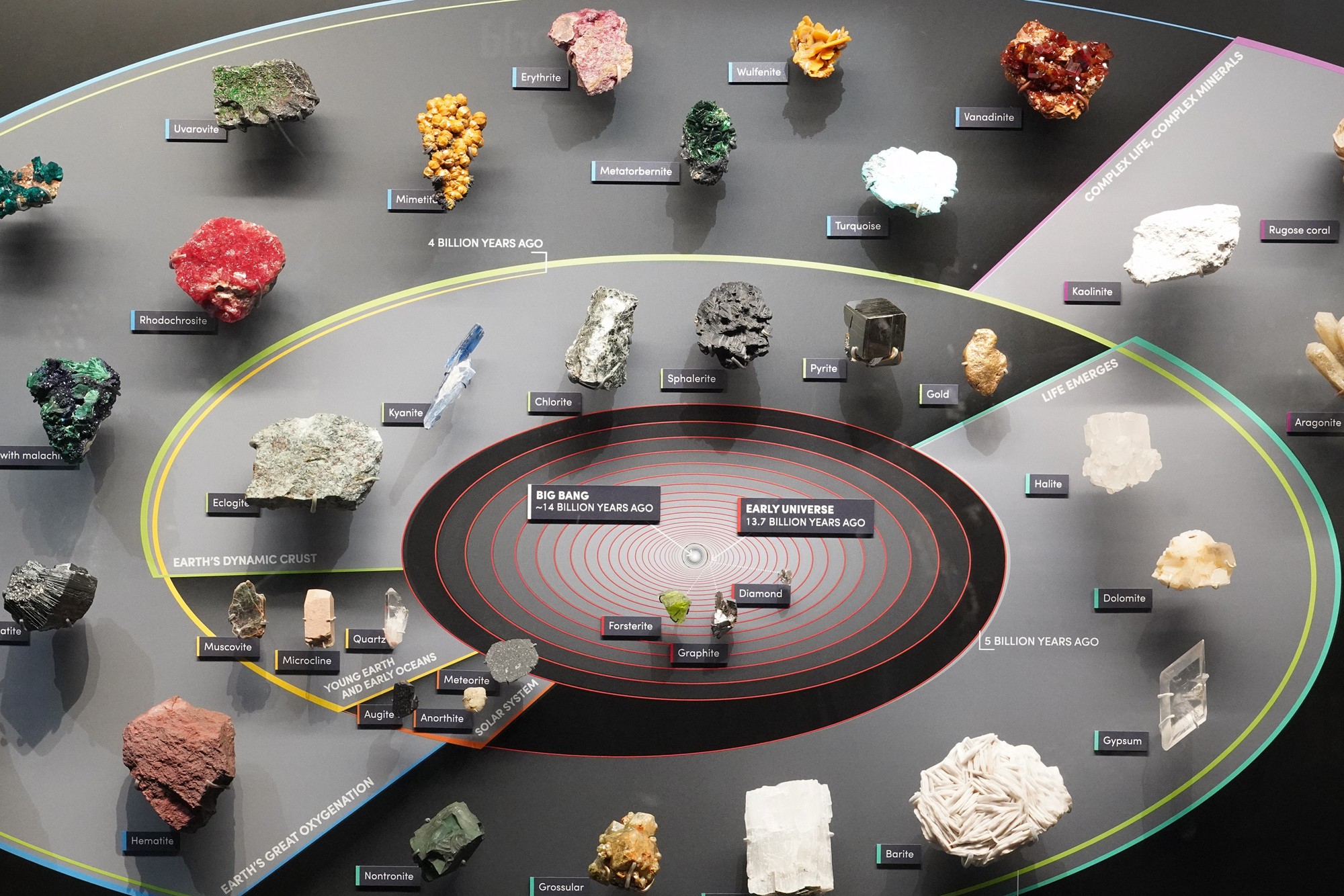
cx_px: 672
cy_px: 448
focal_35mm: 40
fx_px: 1493
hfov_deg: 48.5
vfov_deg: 33.4
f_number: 9
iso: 6400
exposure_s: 1/80
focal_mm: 40
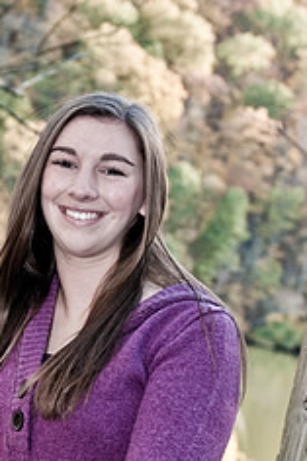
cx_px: 48
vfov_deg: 25.0
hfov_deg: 16.9
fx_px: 1025
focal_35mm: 80
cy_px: 357
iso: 100
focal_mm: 28
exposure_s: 1/250
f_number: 2.8
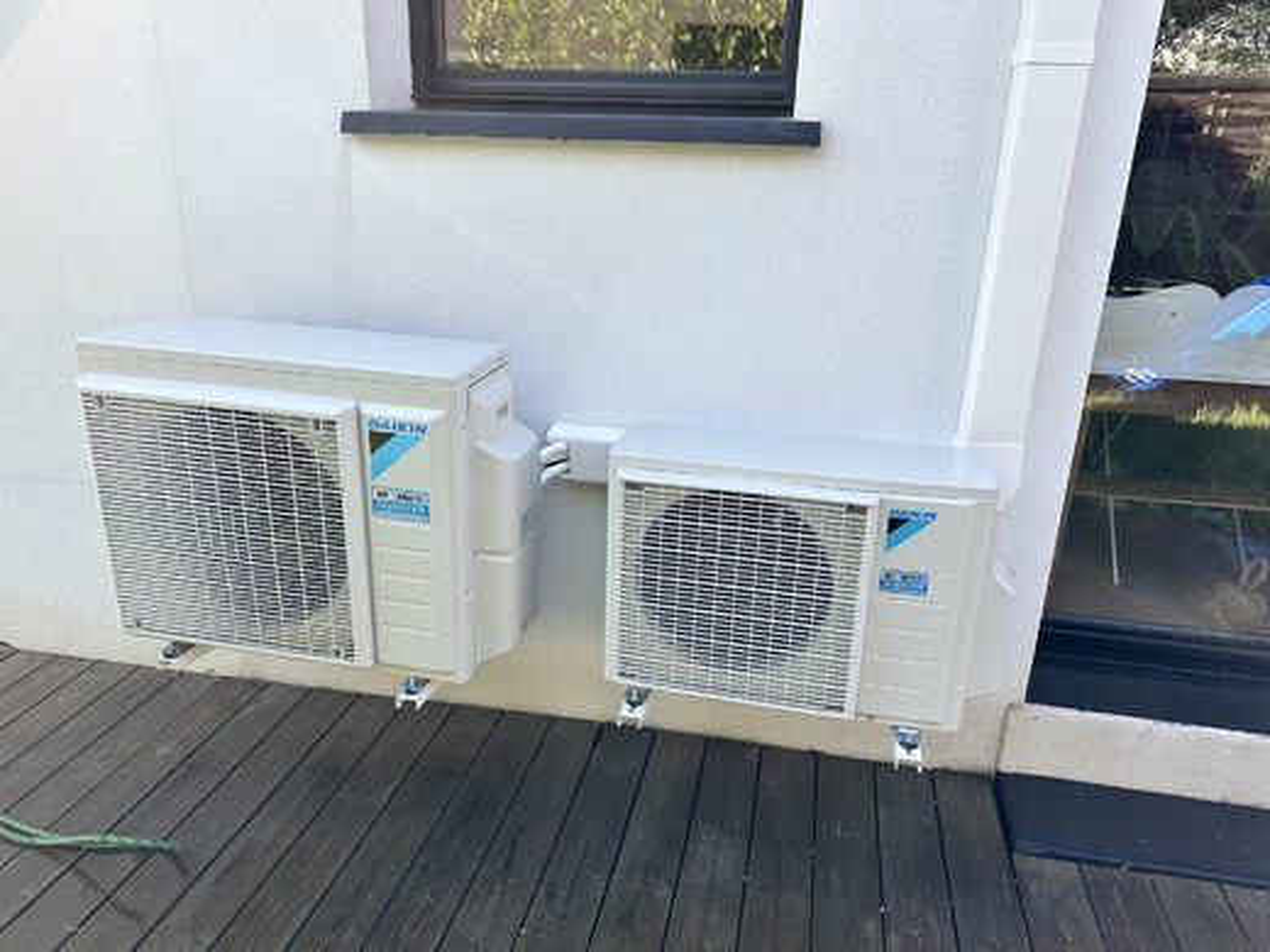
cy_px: 476
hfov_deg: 71.6
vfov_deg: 56.8
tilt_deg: -19.5
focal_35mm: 24
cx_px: 635
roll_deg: -1.1
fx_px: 881
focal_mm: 6.86
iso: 80
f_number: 1.78
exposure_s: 1/564
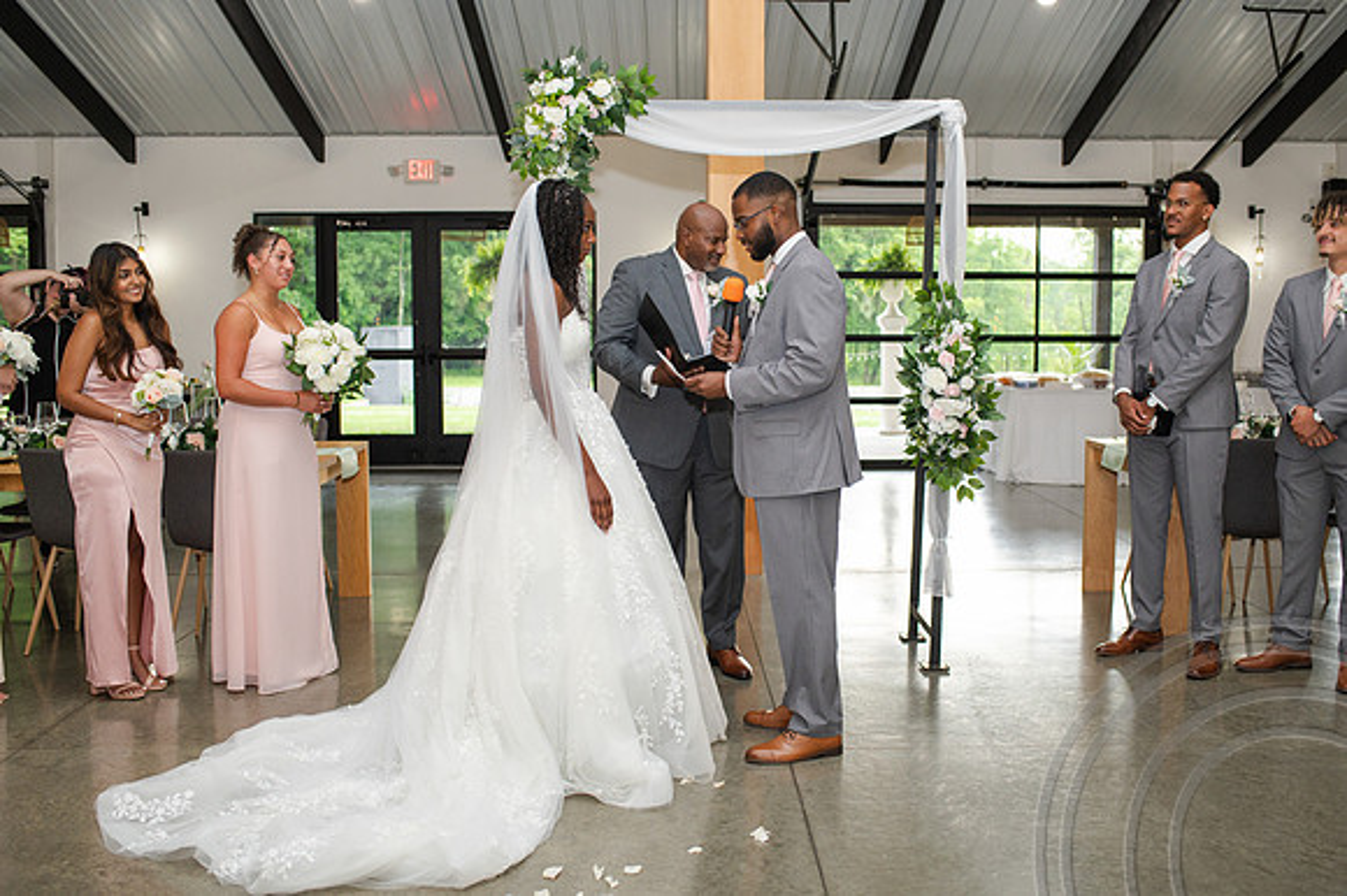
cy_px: 431
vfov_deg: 36.0
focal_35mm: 37
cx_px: 707
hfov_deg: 52.0
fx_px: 1379
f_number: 3.2
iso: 800
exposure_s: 1/200
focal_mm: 35
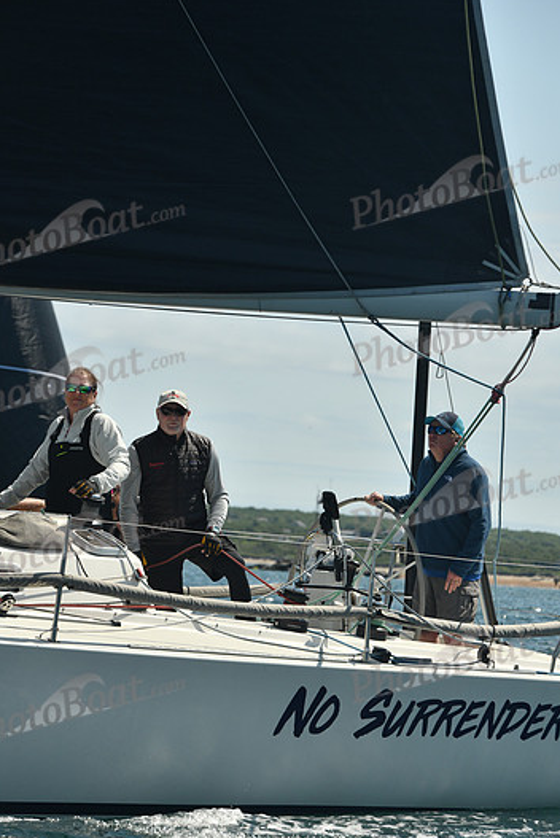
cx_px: 268
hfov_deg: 7.8
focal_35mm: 176
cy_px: 440
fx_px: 4101
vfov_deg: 11.7
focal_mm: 160
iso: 320
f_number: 8
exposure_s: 1/800
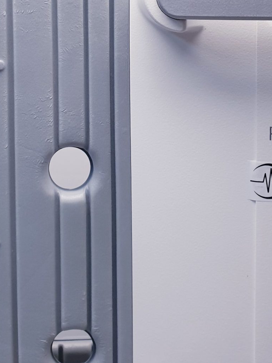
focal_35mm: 65
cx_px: 70
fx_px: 681
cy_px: 3
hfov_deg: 22.4
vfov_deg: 28.1
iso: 80
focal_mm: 4.3
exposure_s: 1/100
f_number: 2.4
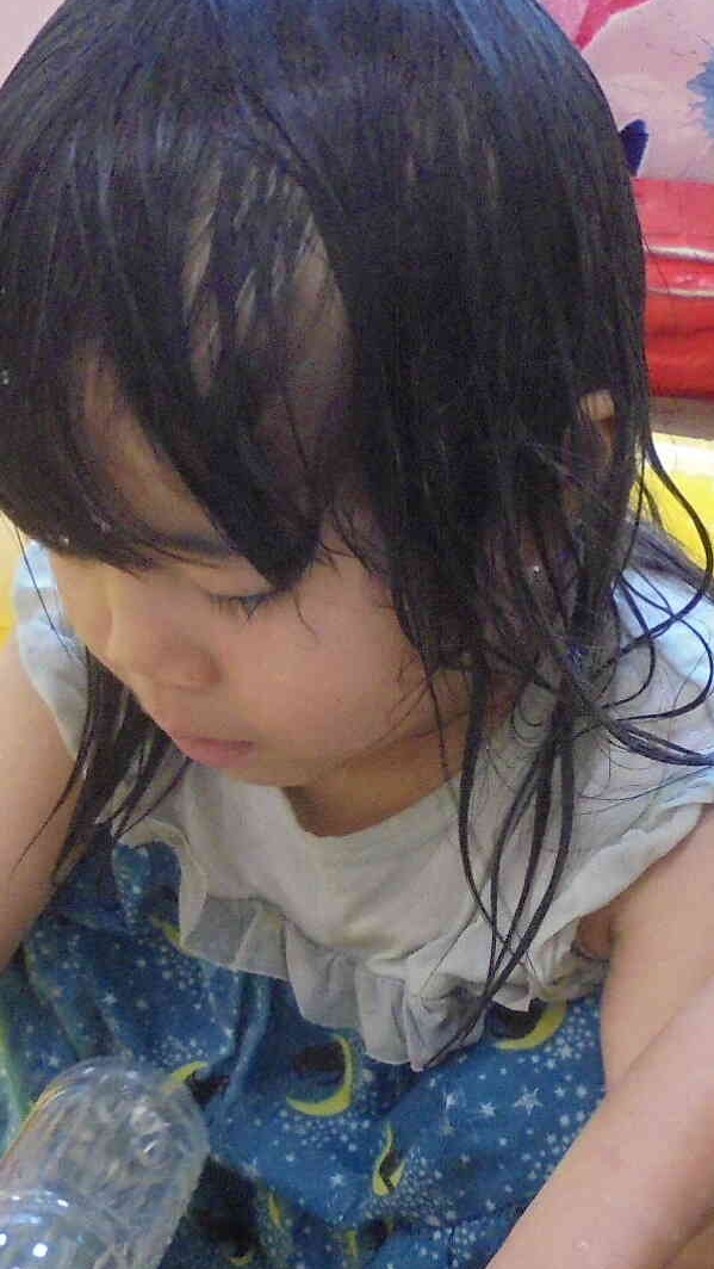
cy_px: 782
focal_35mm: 69
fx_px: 2321
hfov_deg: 17.4
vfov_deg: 30.5
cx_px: 477
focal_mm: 4.6
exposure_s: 1/30
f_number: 3.5
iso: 100
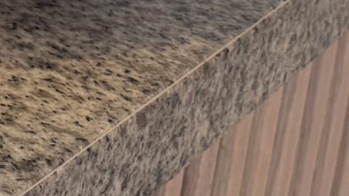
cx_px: -466
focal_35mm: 134
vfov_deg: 7.6
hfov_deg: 12.7
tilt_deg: -9.8
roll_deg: -3.4
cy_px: -439
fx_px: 1240
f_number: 1.78
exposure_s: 1/50
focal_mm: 6.76
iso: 125
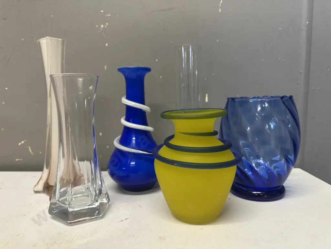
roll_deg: +0.1
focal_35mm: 24
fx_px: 229
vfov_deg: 56.8
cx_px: 166
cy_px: 124
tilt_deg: -5.8
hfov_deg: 71.6
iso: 160
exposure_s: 1/100
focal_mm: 6.86
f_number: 1.78
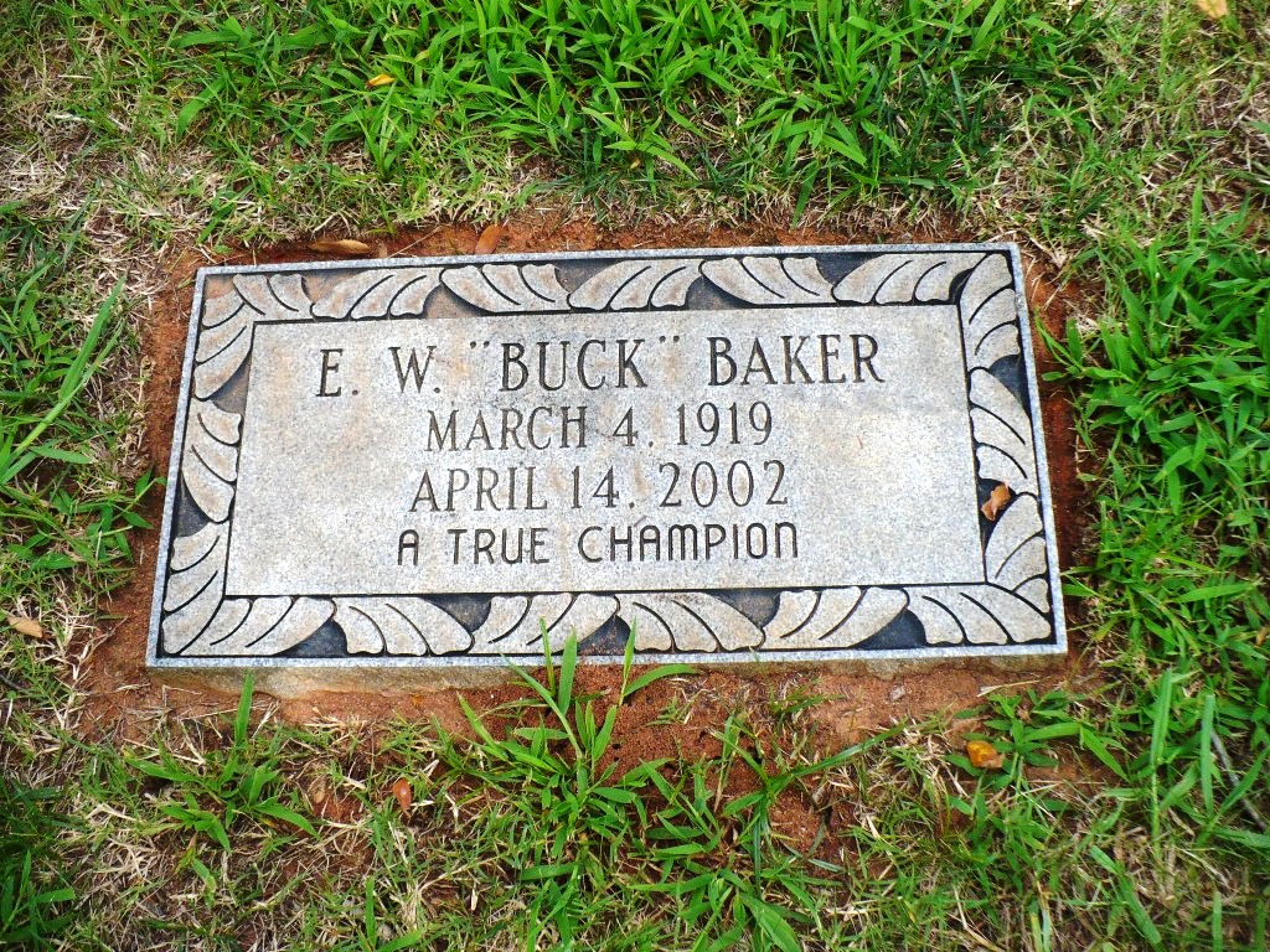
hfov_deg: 50.1
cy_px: 476
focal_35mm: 37
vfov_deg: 38.7
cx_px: 635
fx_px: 1357
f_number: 2.8
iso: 100
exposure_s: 1/500
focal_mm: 6.1
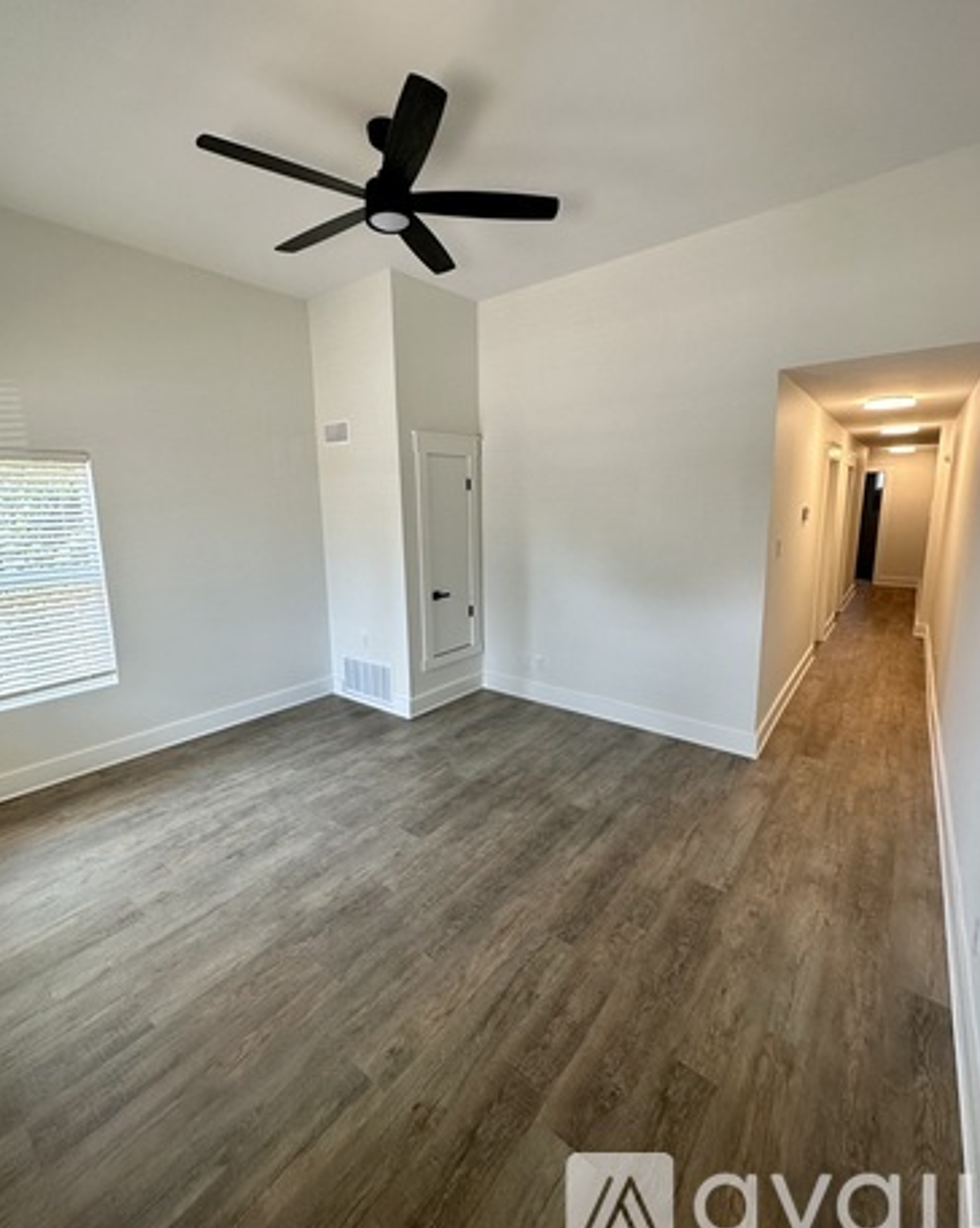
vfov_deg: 96.8
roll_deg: +0.6
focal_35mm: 15
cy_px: 587
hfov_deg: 84.0
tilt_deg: -9.0
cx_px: 497
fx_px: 545
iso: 160
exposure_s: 1/120
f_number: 2.2
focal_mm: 2.22
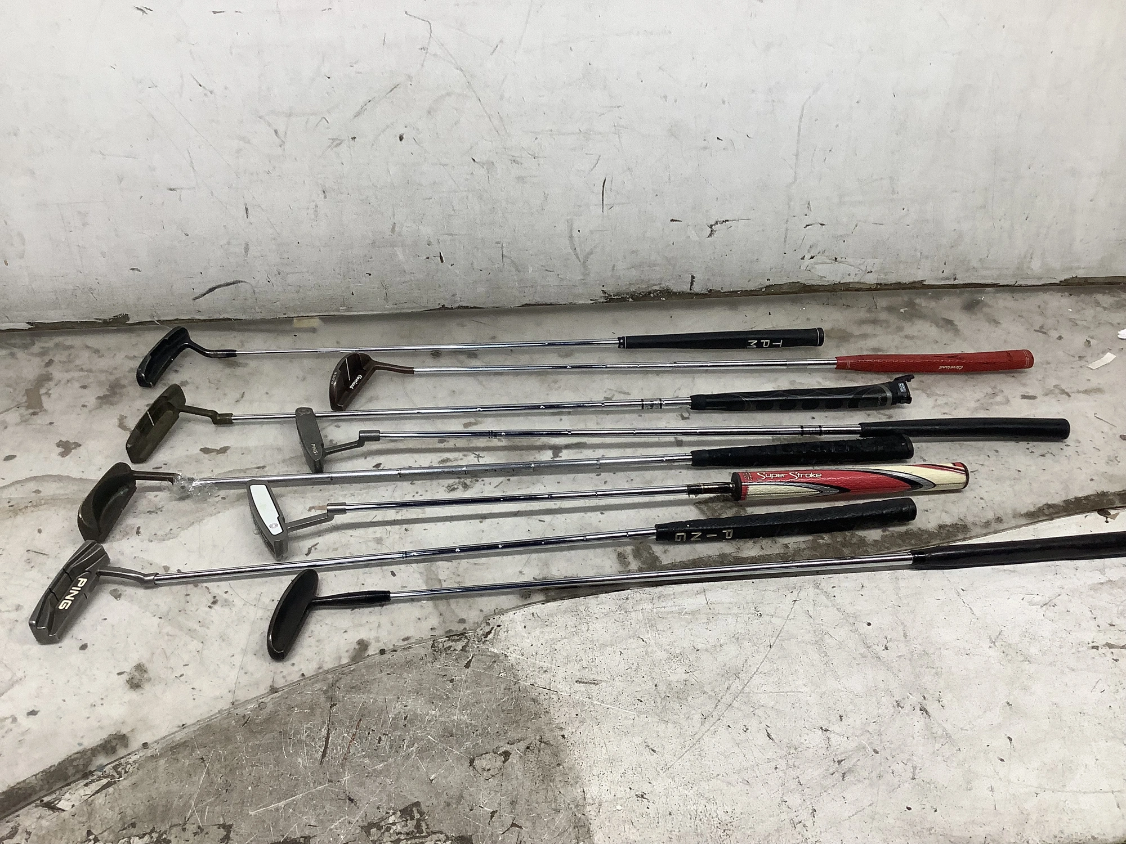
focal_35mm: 31
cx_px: 563
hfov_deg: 58.4
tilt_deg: -34.1
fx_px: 1008
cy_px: 422
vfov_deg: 45.4
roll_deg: -0.4
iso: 64
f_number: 2.4
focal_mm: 3.3
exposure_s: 1/120
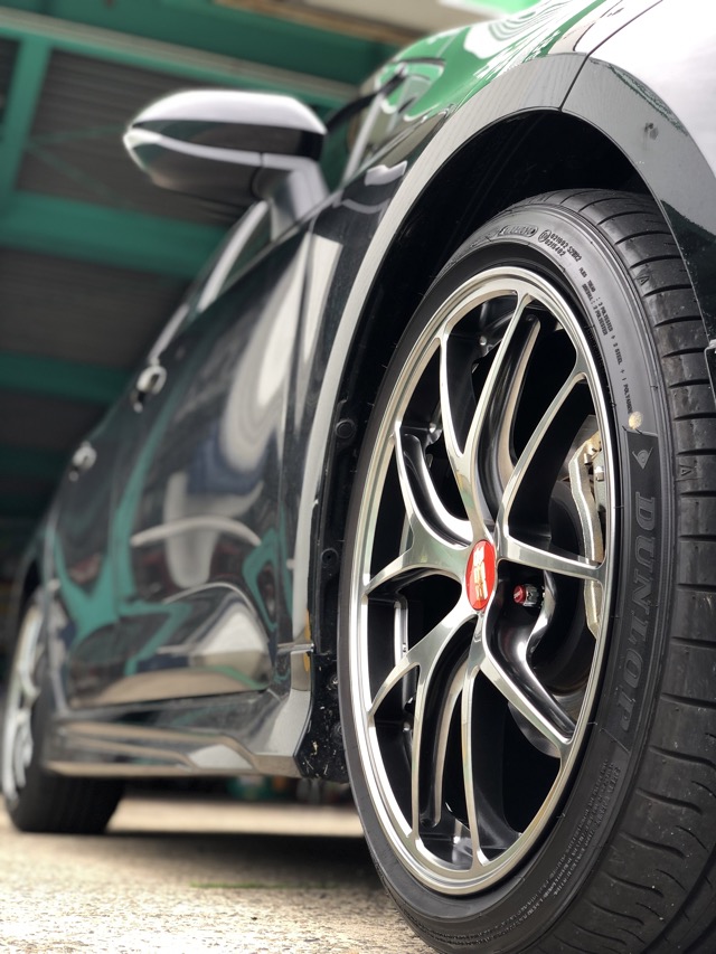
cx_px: 358
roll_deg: -3.8
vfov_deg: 36.8
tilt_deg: +11.4
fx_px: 1434
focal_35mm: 52
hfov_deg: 28.0
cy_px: 477
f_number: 2.4
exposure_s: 1/60
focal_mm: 6
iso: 20
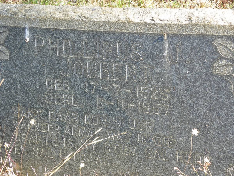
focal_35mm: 97
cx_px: 117
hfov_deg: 20.2
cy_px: 88
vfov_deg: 15.2
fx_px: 656
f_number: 4
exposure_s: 1/60
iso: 64
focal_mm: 17.3
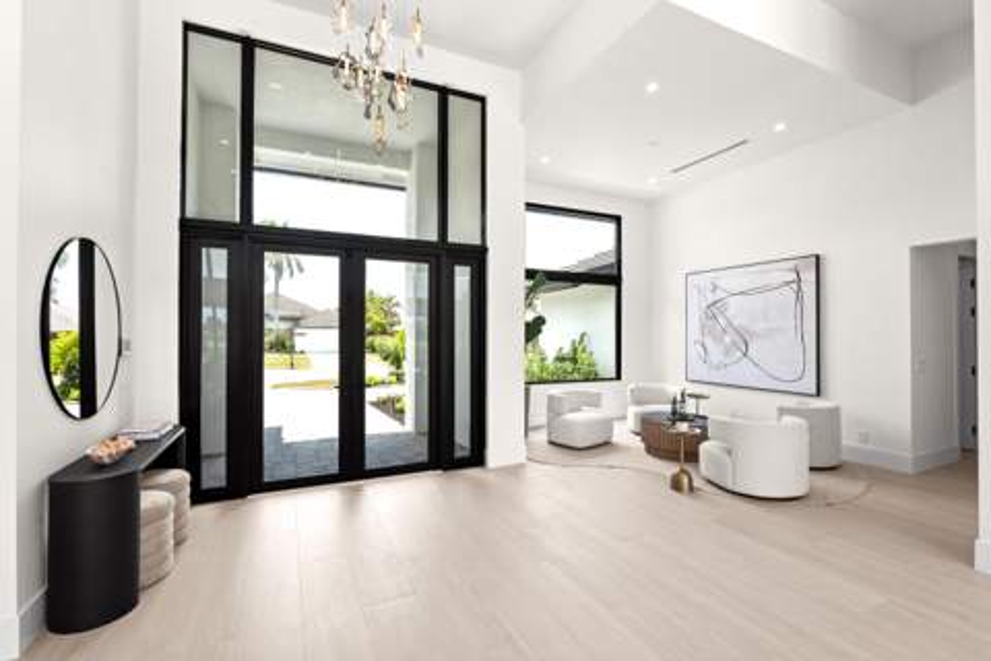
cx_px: 496
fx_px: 454
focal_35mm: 16
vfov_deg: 72.1
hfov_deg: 95.0
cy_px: 330
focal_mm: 16.5
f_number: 9
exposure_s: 1/40
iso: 400
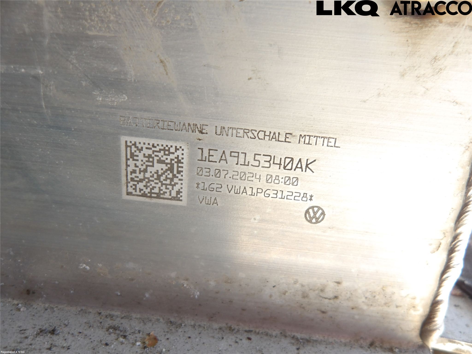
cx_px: 236
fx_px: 368
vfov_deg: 51.4
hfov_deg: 65.3
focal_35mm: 27
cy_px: 177
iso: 100
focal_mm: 4.9
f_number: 3
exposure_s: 1/60
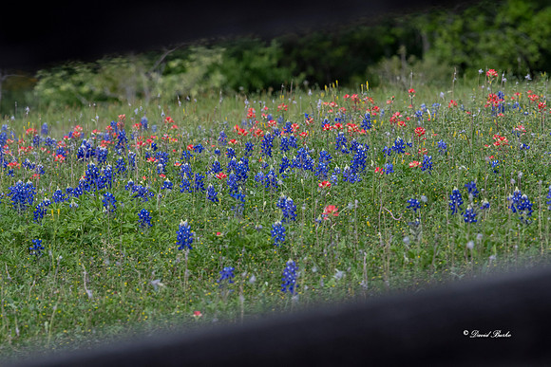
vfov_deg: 3.3
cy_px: 184
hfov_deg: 4.9
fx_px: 6430
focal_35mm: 420
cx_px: 276
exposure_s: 1/500
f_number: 11
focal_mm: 280
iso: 720
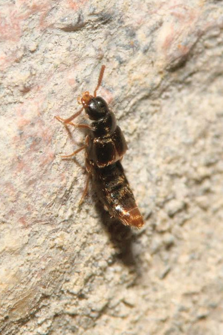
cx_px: 112
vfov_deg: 13.0
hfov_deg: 8.7
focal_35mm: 158
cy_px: 168
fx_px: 1465
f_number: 32
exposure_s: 1/60
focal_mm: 105
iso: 250
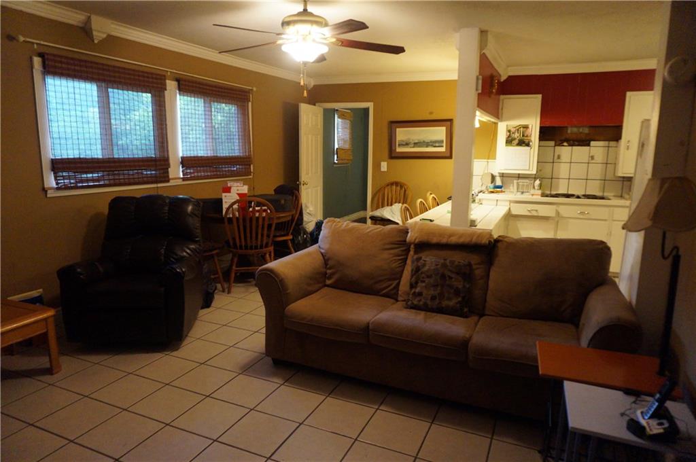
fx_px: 463
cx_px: 348
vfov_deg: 53.0
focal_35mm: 24
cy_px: 231
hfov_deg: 73.8
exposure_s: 1/60
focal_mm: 16
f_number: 3.5
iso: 3200
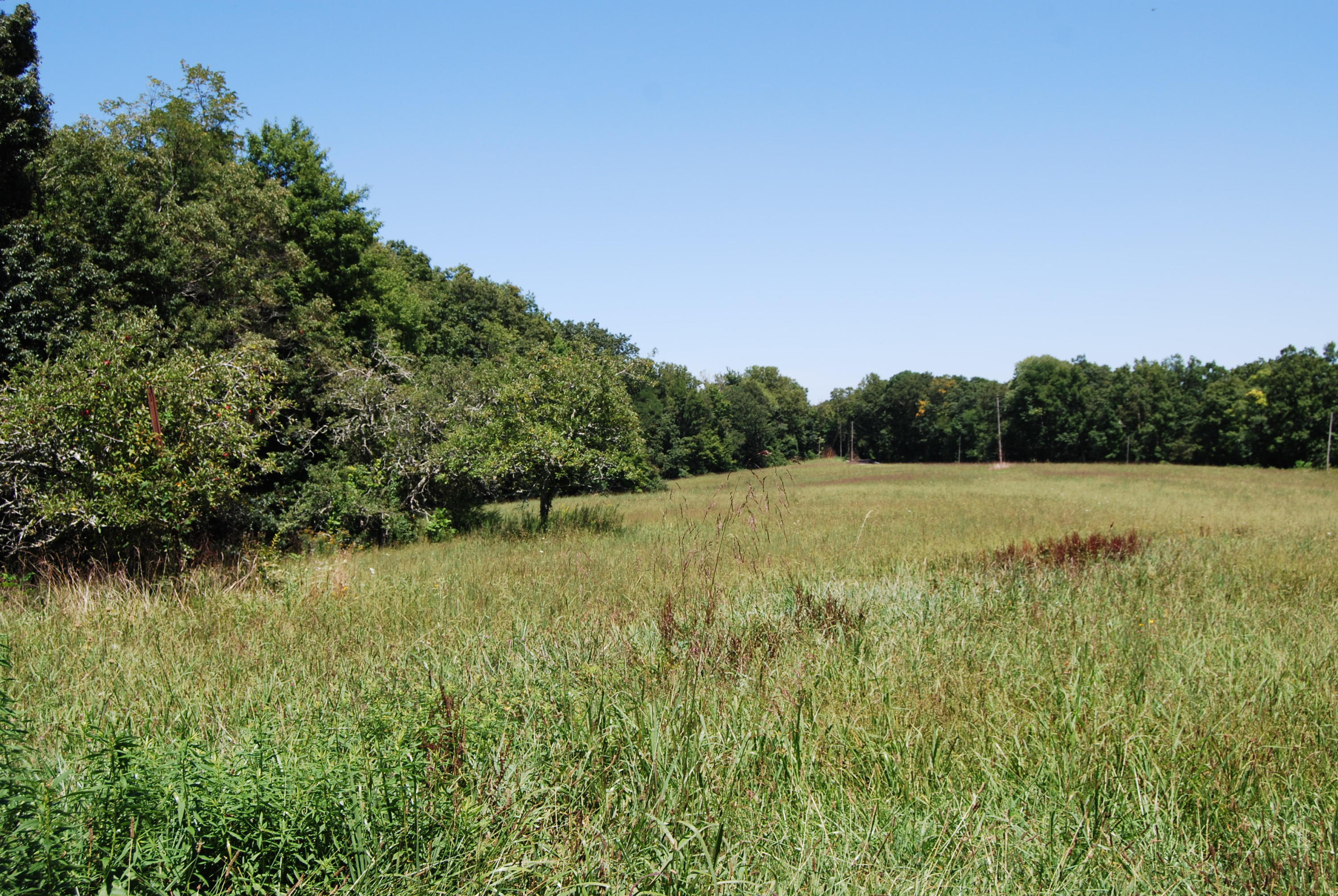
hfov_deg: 49.5
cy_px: 448
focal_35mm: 39
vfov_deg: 34.3
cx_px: 669
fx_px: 1451
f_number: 7.1
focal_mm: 26
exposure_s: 1/200
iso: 100
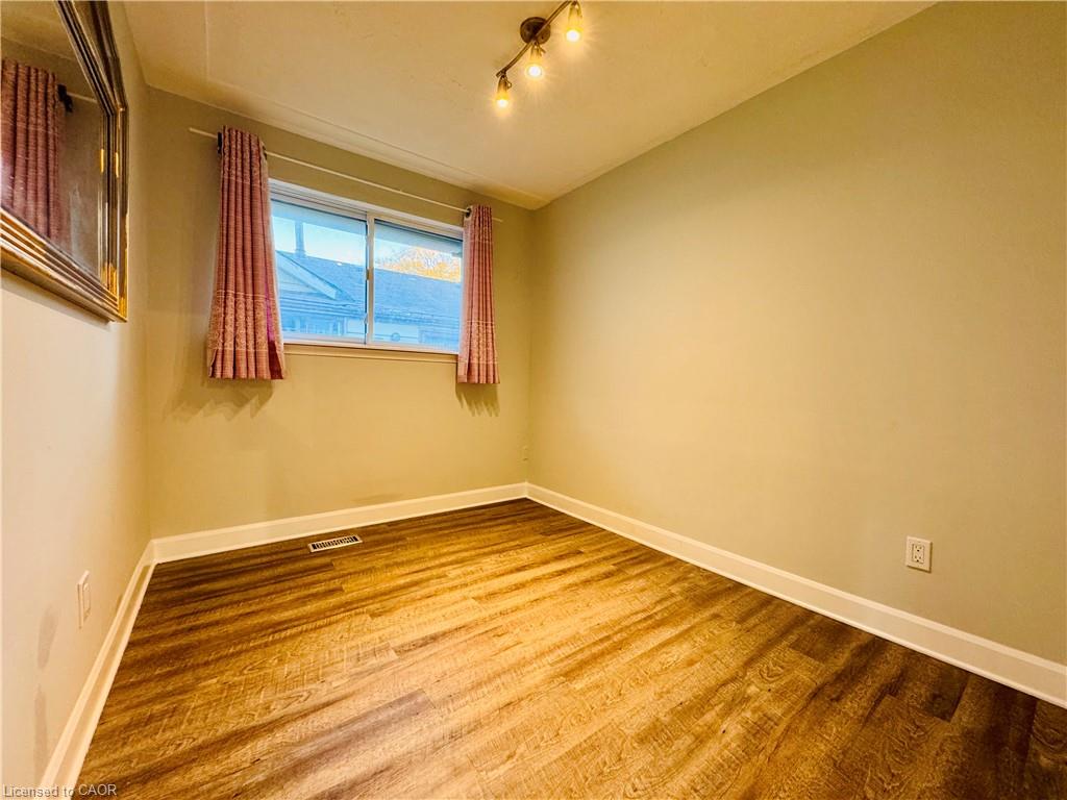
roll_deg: -2.0
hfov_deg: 102.1
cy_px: 400
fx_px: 432
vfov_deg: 85.7
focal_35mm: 14
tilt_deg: -2.3
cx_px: 534
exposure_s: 1/60
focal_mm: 2.22
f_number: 2.2
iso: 250
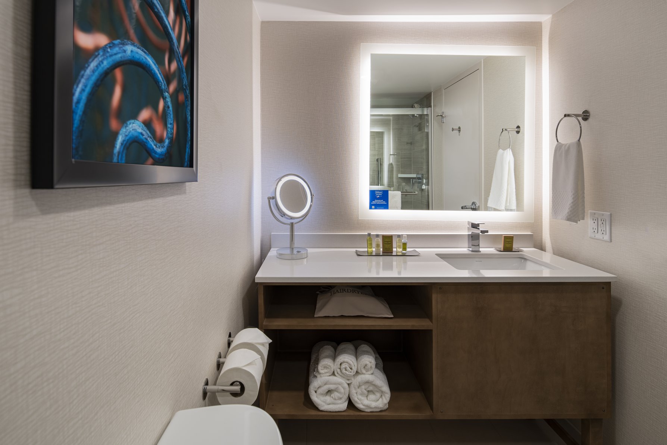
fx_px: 352
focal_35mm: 19
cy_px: 222
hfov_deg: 86.9
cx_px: 334
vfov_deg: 64.6
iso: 200
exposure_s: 1/6
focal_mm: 19
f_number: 8
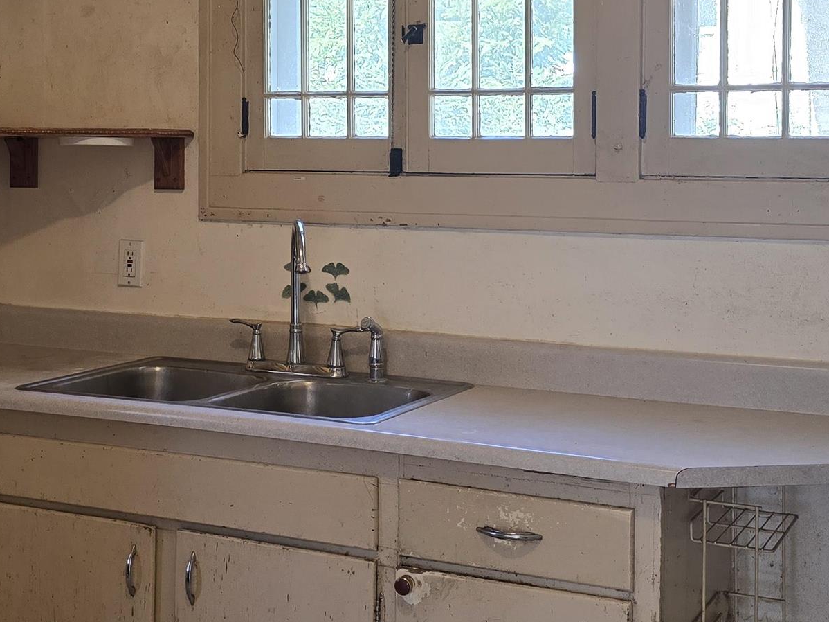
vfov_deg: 24.6
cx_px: 268
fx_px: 1413
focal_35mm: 59
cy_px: 184
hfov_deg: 32.4
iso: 125
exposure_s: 1/120
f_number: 1.7
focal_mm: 6.3
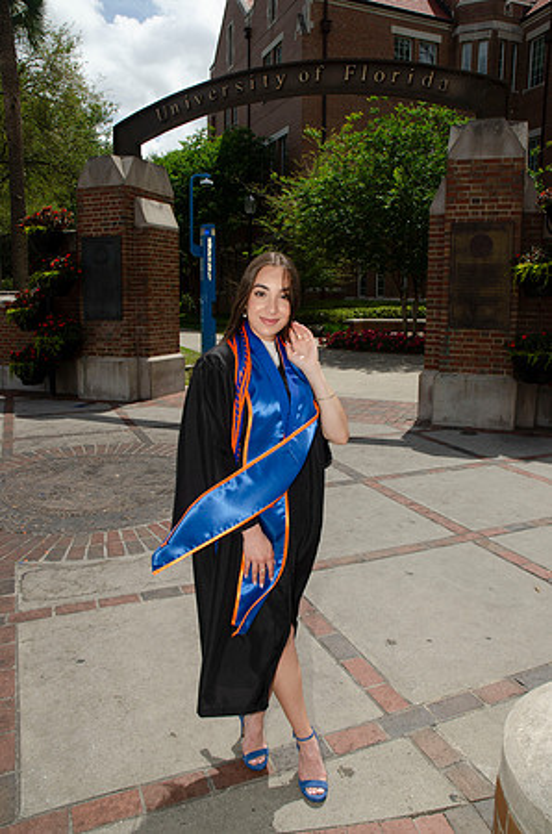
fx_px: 624
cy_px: 417
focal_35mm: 27
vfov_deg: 67.5
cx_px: 276
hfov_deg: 47.7
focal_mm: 18
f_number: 10
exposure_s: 1/250
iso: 100
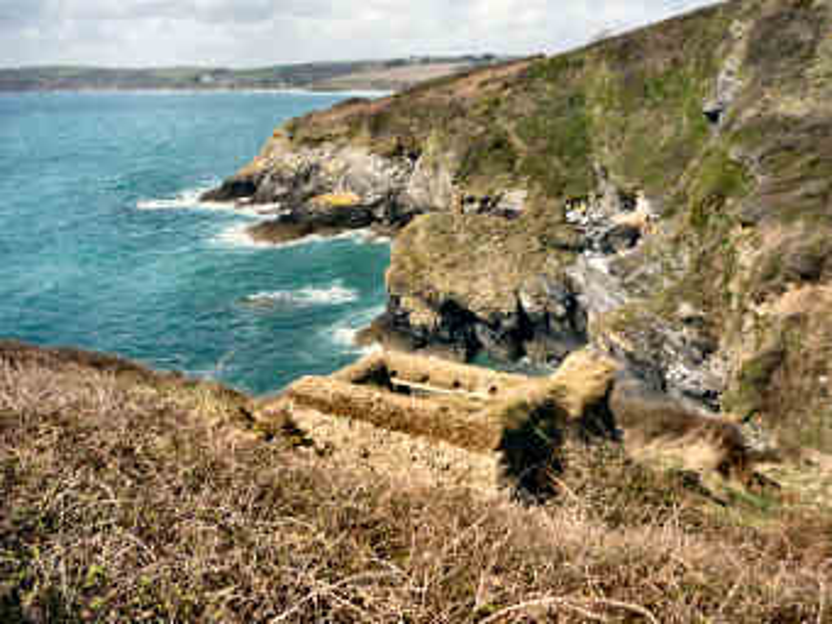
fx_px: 793
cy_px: 312
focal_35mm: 33
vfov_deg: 43.0
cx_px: 416
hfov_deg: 55.3
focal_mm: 5.5
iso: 100
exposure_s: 1/160
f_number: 8
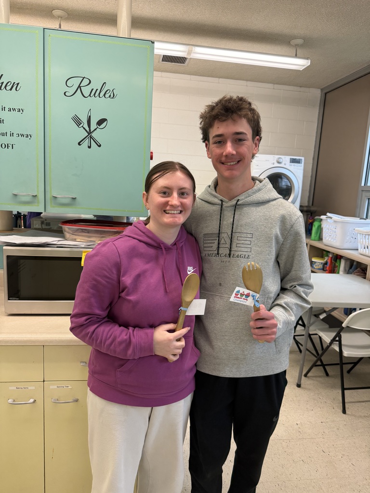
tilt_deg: -7.8
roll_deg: -3.9
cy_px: 246
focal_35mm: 24
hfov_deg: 56.8
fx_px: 342
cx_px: 185
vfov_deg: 71.6
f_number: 1.78
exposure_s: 1/120
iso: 160
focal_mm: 6.76
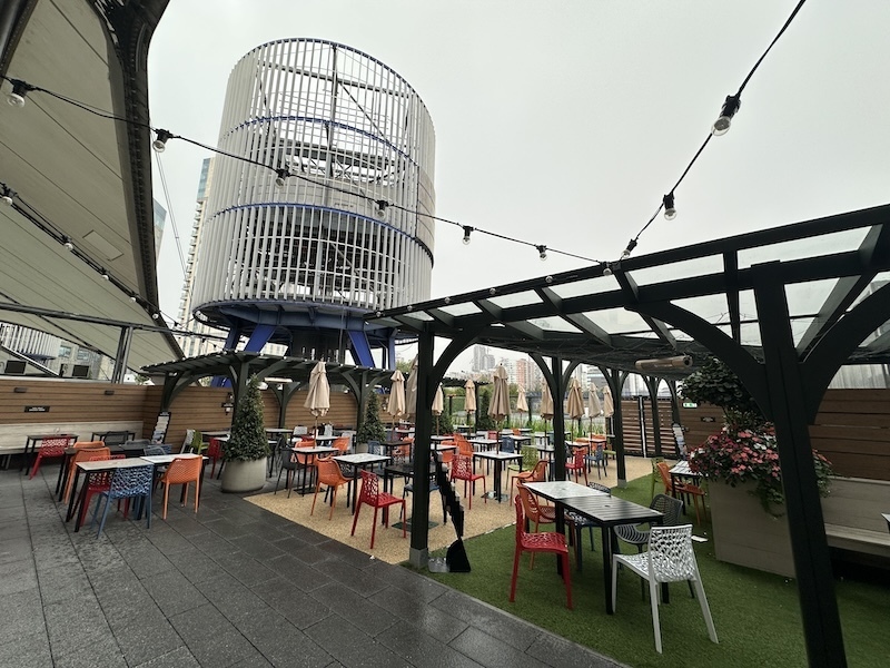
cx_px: 445
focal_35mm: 14
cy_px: 334
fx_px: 360
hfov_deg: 102.1
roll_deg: -1.4
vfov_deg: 85.7
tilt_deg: +11.1
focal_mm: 2.22
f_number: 2.2
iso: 50
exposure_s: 1/99
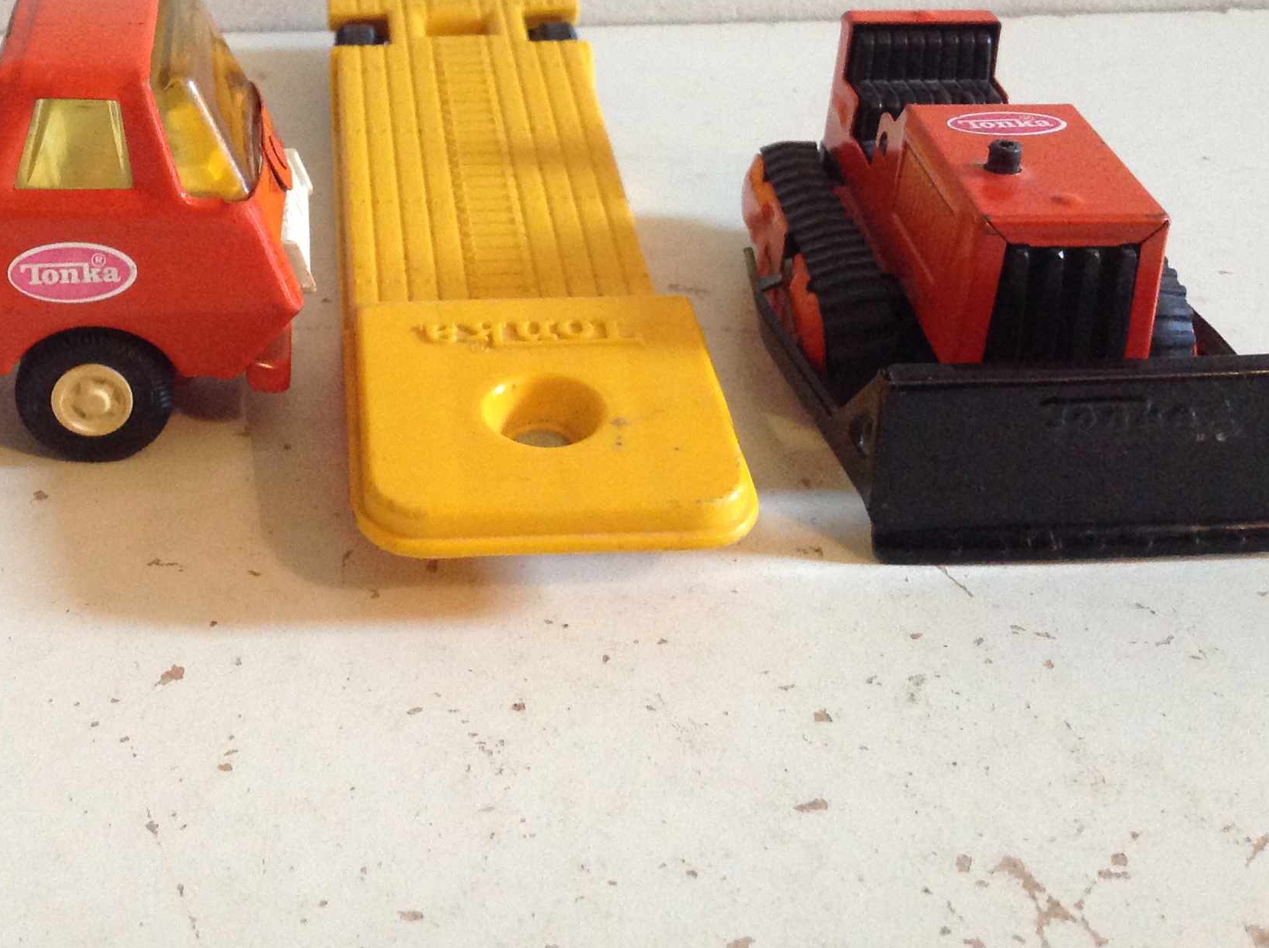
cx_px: 384
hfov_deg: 34.5
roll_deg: -0.4
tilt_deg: -23.6
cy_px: 218
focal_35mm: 55
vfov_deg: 26.1
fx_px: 2013
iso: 320
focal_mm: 4.28
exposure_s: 1/15
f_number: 2.4
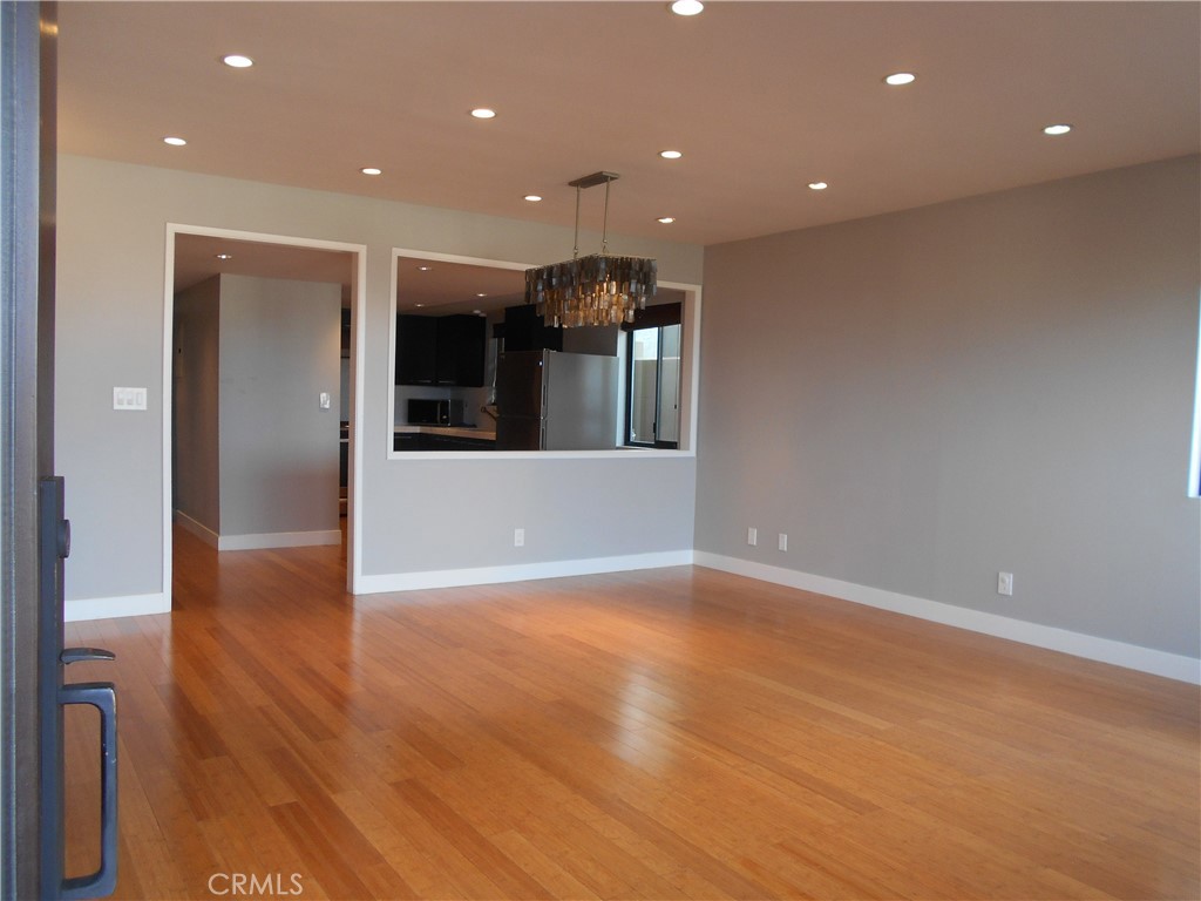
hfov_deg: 67.3
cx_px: 600
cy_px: 450
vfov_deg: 53.1
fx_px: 902
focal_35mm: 26
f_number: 3.2
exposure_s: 1/30
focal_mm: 4.6
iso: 110
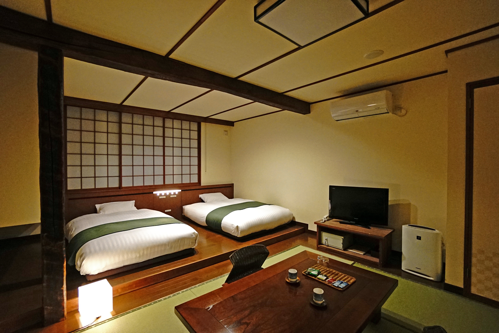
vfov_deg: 77.3
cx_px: 250
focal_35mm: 15
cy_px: 166
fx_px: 208
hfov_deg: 100.4
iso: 3200
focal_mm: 10
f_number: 4
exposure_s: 1/40
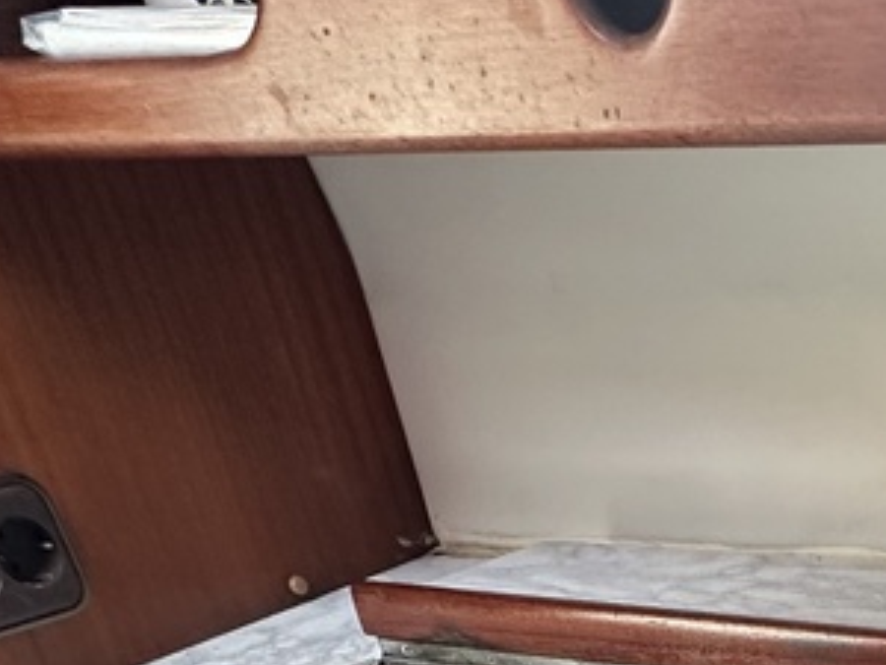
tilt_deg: -36.3
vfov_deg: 19.5
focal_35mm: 56
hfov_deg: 29.1
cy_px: 1197
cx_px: 1096
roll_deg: +4.2
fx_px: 1433
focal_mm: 2.22
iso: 200
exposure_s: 1/99
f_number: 2.2
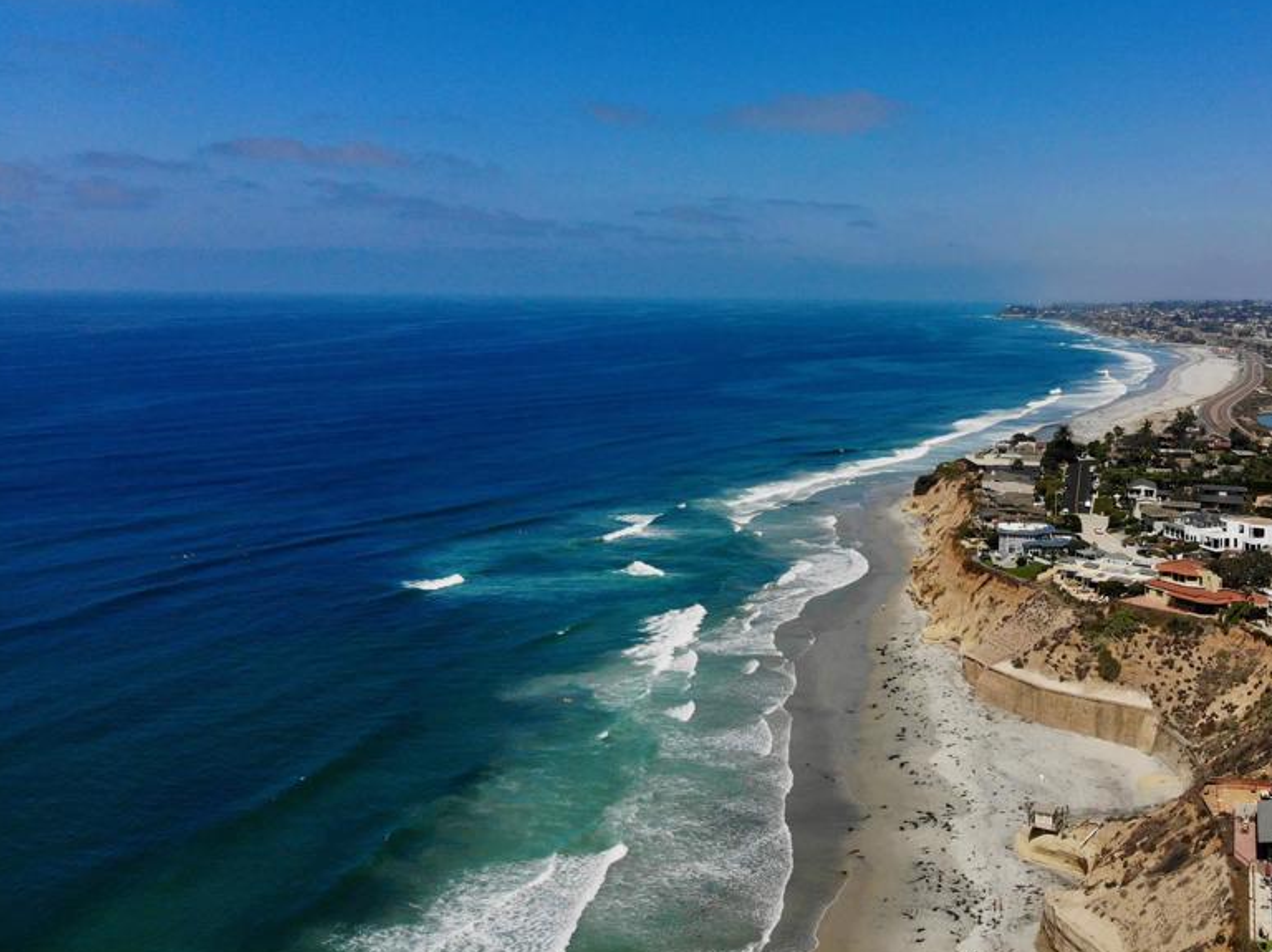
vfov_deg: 43.6
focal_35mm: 32
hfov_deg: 55.8
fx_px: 1175
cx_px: 833
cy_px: 325
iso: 101
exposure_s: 1/2462
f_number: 2.8
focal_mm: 4.5
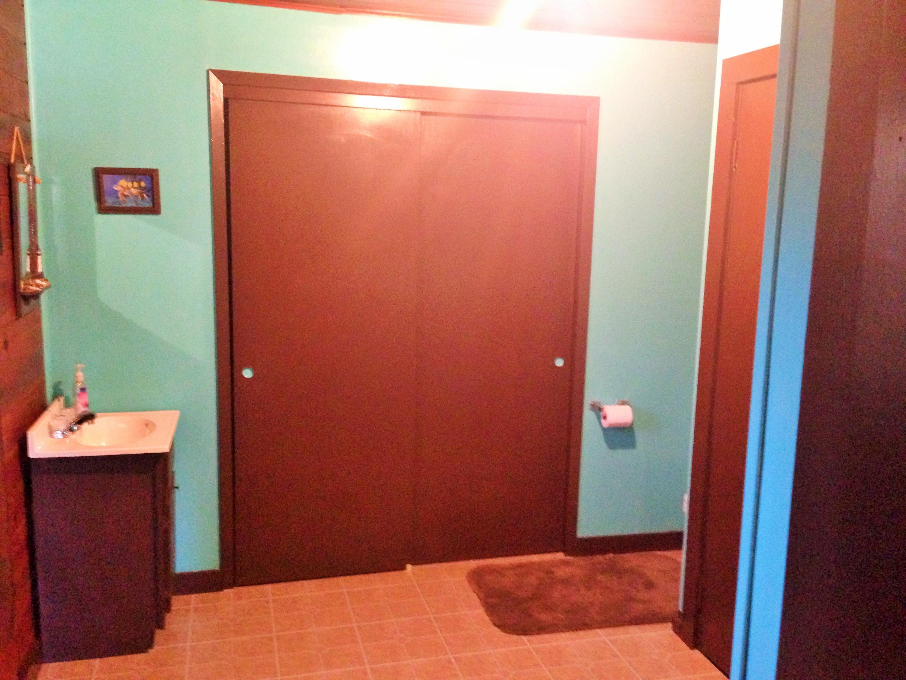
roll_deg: -0.8
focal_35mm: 33
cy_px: 340
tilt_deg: -10.1
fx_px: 864
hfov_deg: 55.4
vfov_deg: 42.9
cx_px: 453
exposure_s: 1/15
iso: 640
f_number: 2.4
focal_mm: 4.12
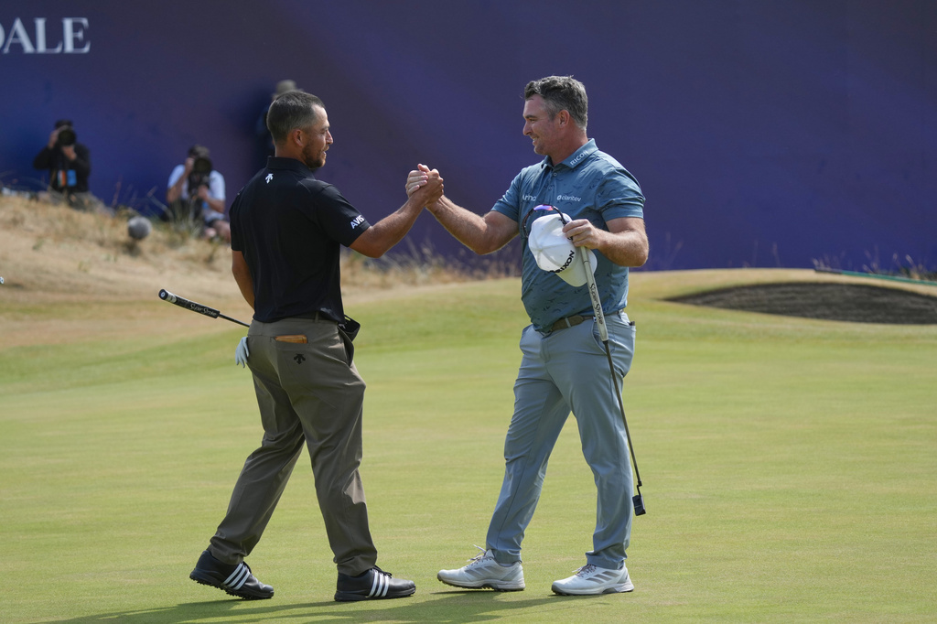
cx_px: 468
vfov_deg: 6.9
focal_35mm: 200
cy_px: 312
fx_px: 5204
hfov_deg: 10.3
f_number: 6.3
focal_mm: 200
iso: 500
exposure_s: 1/2000
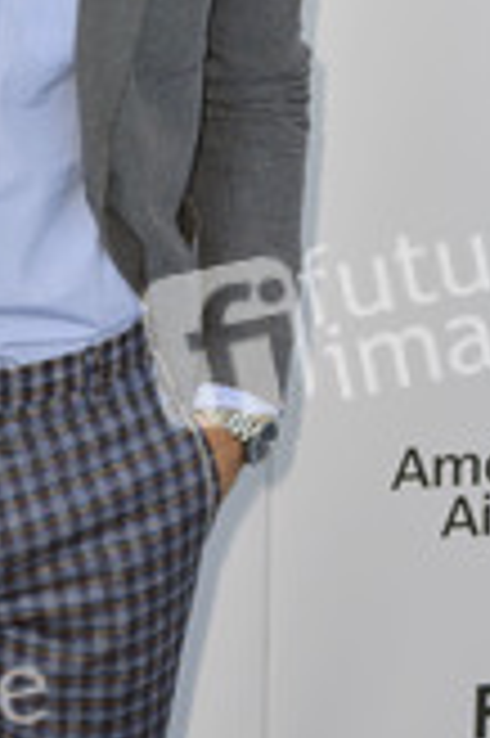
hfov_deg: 8.0
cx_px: -34
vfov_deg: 12.0
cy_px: 99
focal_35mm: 171
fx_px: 3498
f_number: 6.3
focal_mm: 70
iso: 500
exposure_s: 1/320
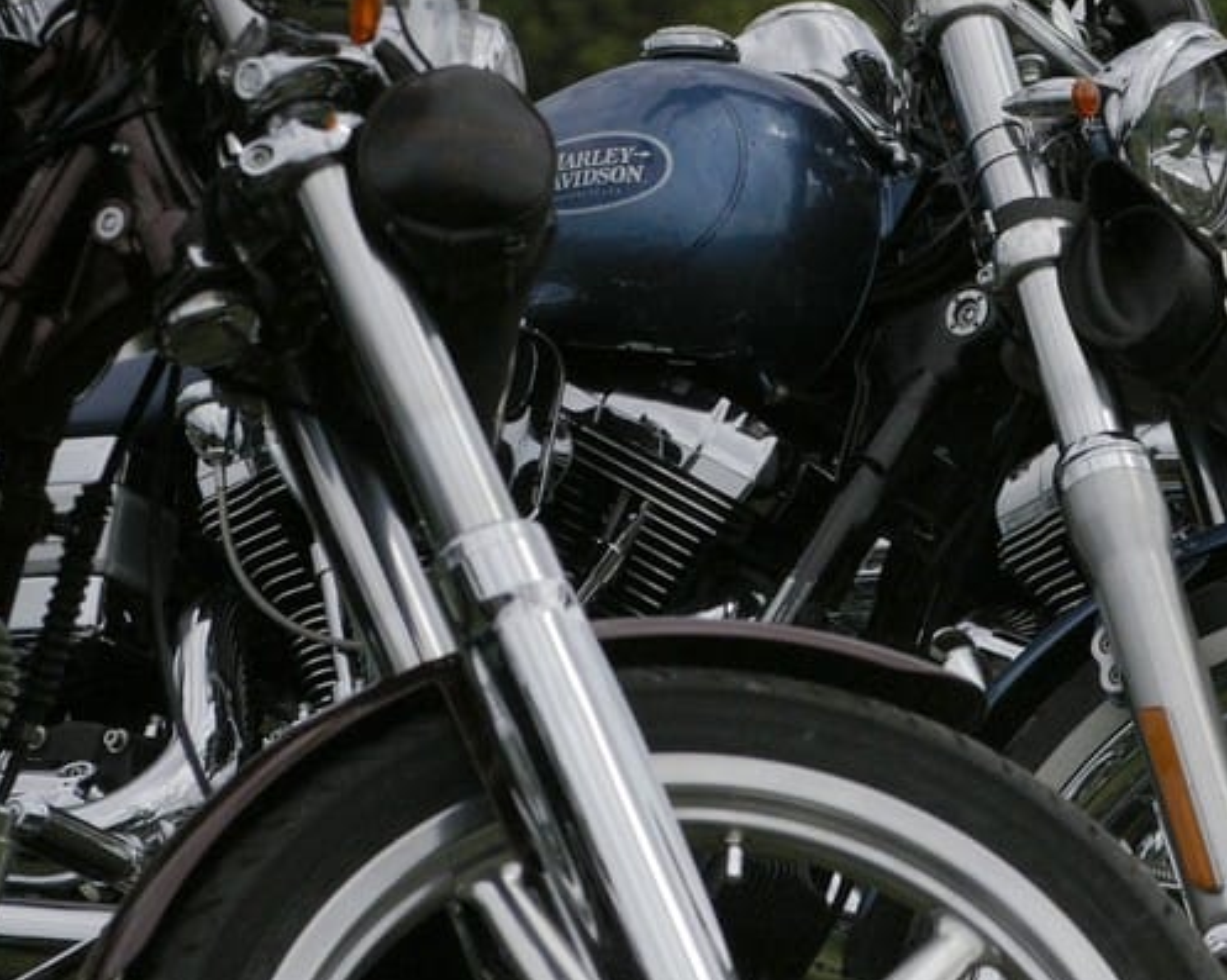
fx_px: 7367
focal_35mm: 203
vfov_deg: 7.6
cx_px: 973
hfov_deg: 9.5
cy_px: 732
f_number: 5
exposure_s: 1/3200
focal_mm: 70
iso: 800
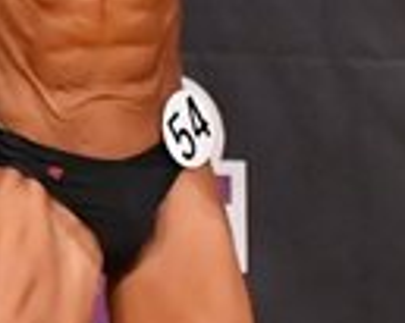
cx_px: 504
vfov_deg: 1.0
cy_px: 50
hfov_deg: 1.3
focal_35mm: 1523
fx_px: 18242
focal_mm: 180
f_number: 5.6
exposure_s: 1/400
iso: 10000
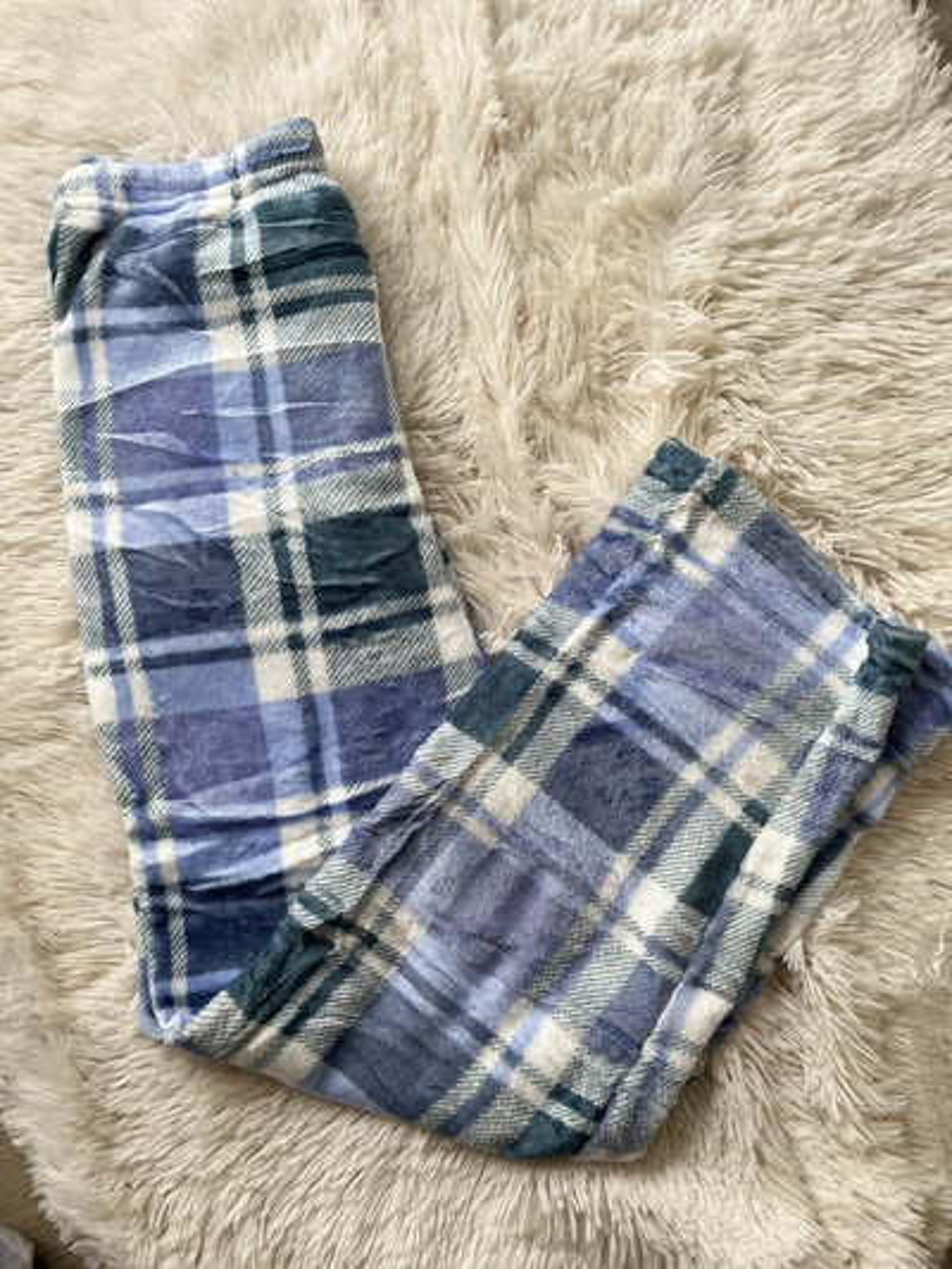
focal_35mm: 26
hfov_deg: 53.1
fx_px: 953
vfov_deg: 67.3
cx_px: 476
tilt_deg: -82.7
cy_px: 634
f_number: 1.6
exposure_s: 1/63
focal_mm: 5.1
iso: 125
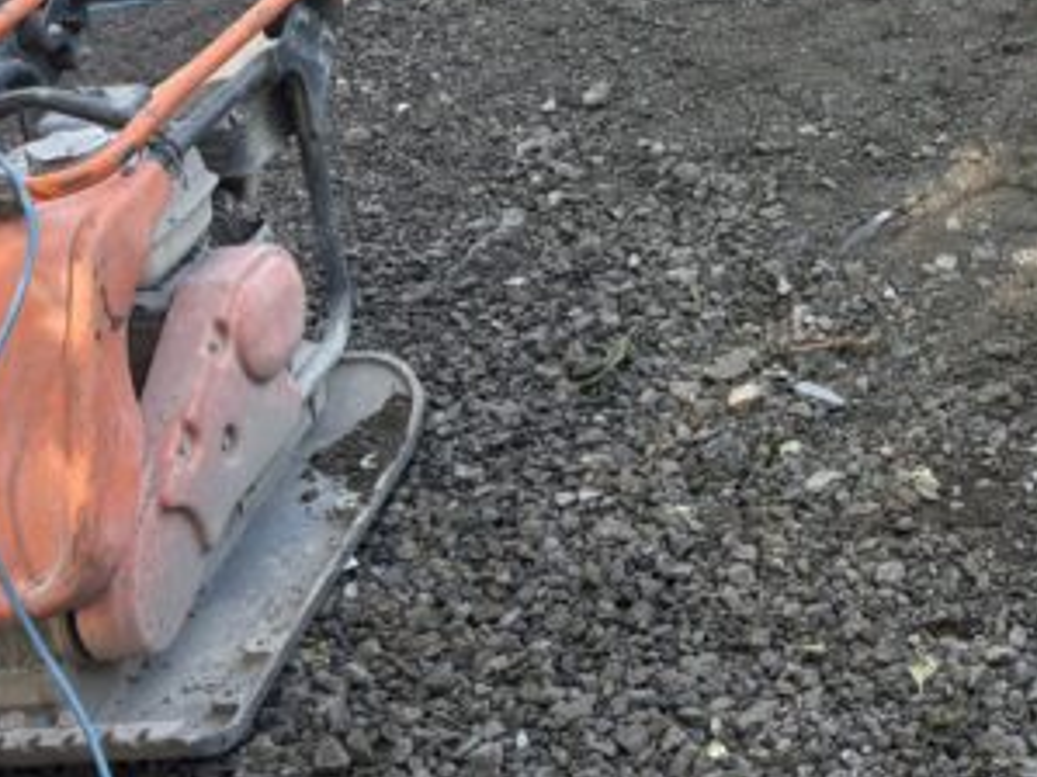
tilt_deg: -18.1
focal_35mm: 89
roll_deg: +1.2
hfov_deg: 20.1
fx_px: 2665
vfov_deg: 15.9
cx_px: 1356
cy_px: -160
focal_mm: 5.96
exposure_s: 1/121
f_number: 1.6
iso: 32
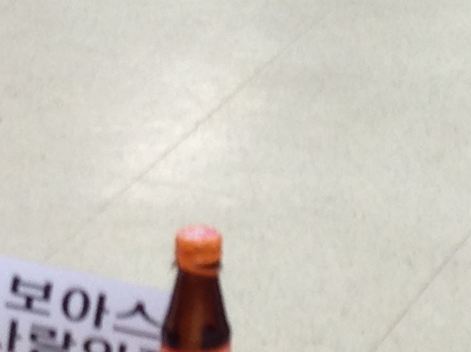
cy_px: -224
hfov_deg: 8.8
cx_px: 318
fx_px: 3073
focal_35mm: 226
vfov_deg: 6.5
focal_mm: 4.12
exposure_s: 1/20
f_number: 2.4
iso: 50
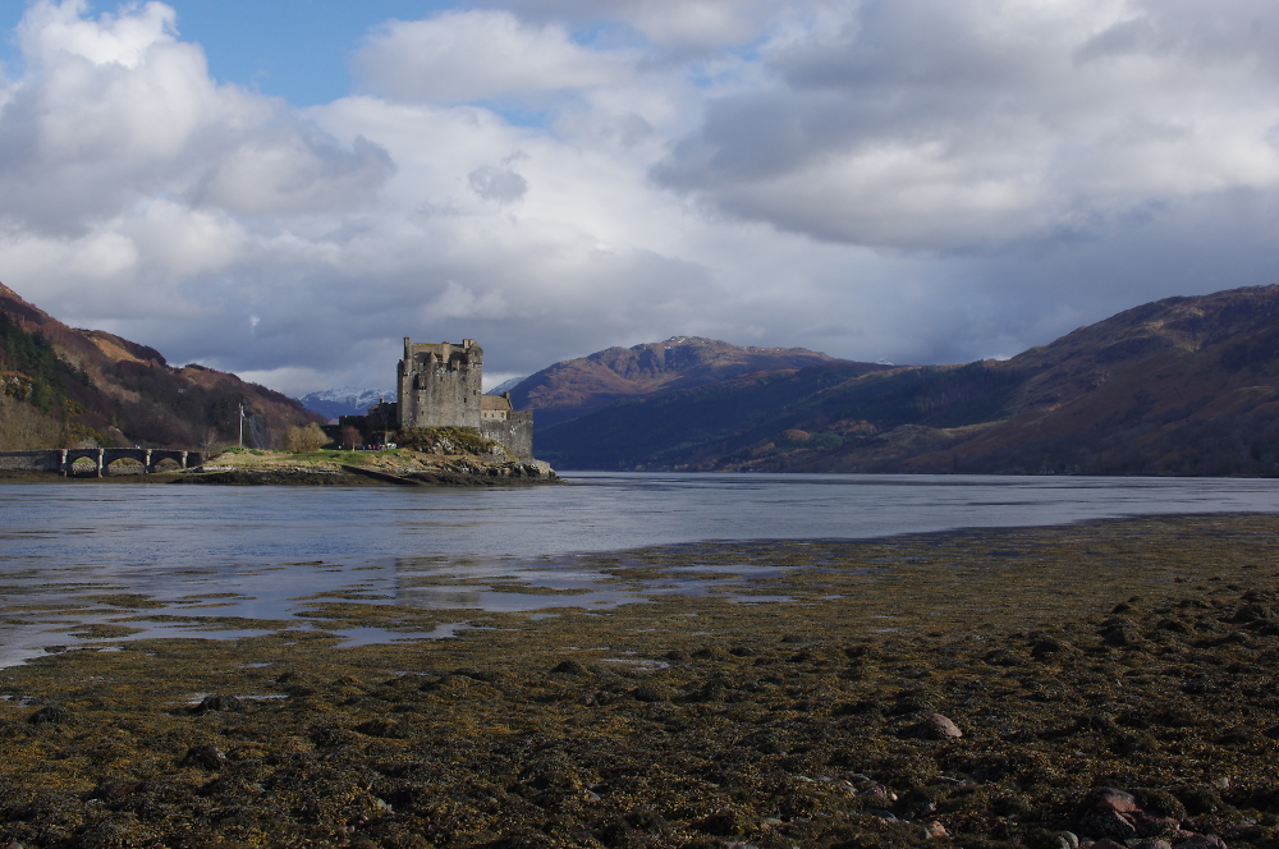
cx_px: 640
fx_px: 1597
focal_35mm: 45
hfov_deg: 43.7
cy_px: 424
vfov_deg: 29.8
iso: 200
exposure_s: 1/160
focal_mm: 30
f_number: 11
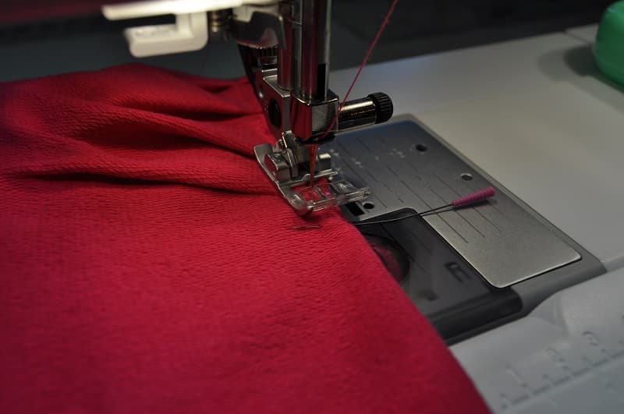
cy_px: 207
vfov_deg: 34.1
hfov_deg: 49.6
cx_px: 312
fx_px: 675
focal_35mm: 39
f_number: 6.3
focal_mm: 26
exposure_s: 1/160
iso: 200
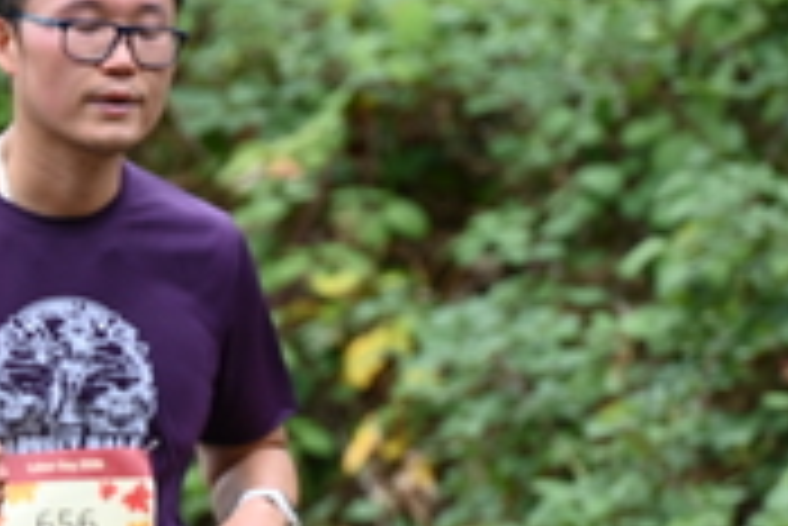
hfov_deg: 3.3
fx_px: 13779
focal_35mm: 629
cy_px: 488
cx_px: -176
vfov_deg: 2.2
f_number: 6.3
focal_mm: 200
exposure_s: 1/250
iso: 400
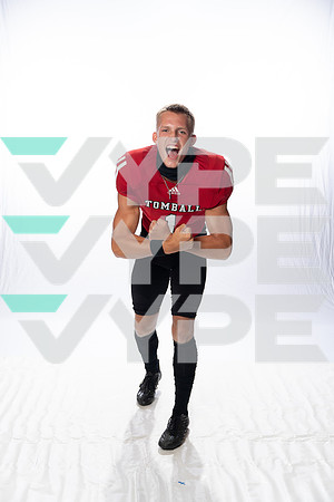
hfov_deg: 31.9
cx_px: 167
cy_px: 251
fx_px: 584
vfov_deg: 46.4
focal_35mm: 42
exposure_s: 1/250
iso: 400
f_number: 4
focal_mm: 42
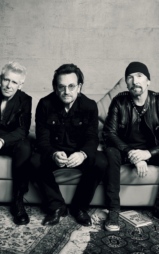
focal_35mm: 59
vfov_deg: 34.5
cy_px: 127
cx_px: 43
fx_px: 409
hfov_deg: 21.8
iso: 100
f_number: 8
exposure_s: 1/40
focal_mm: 38
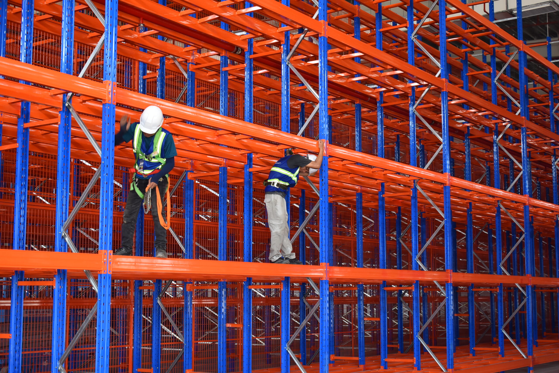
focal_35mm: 54
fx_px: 839
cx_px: 280
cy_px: 186
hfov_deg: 36.8
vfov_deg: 25.1
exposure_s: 1/60
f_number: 4.8
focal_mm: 36
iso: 640
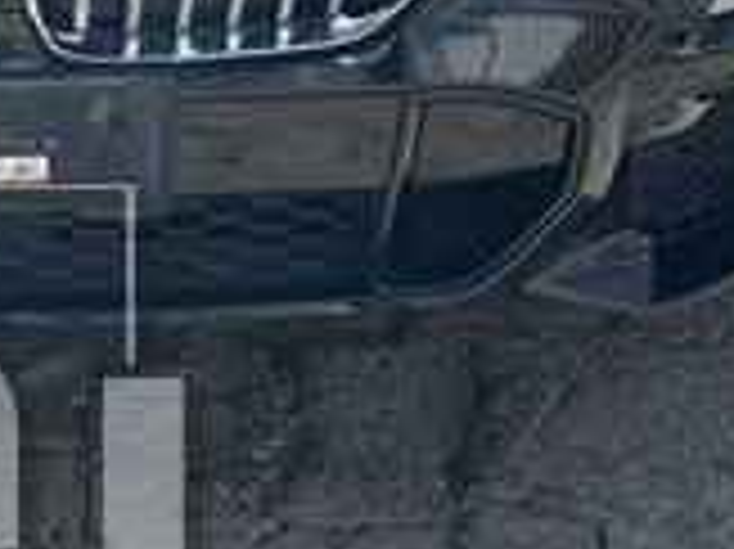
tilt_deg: -18.9
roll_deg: +0.4
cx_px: -18
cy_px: -162
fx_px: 2034
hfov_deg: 19.8
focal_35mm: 96
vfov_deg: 14.7
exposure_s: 1/2762
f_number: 1.5
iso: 50
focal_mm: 5.7
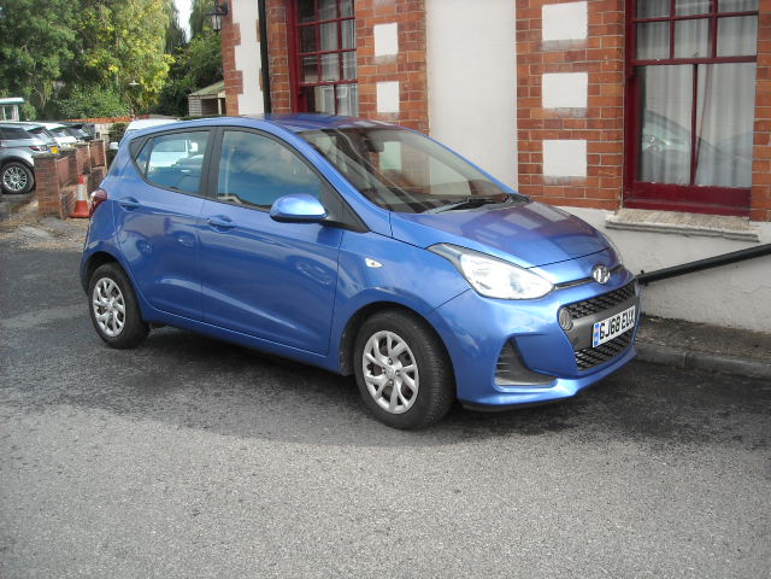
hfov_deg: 52.6
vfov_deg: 40.7
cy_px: 290
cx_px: 386
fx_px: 780
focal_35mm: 35
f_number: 2.8
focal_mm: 5.7
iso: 64
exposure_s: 1/284
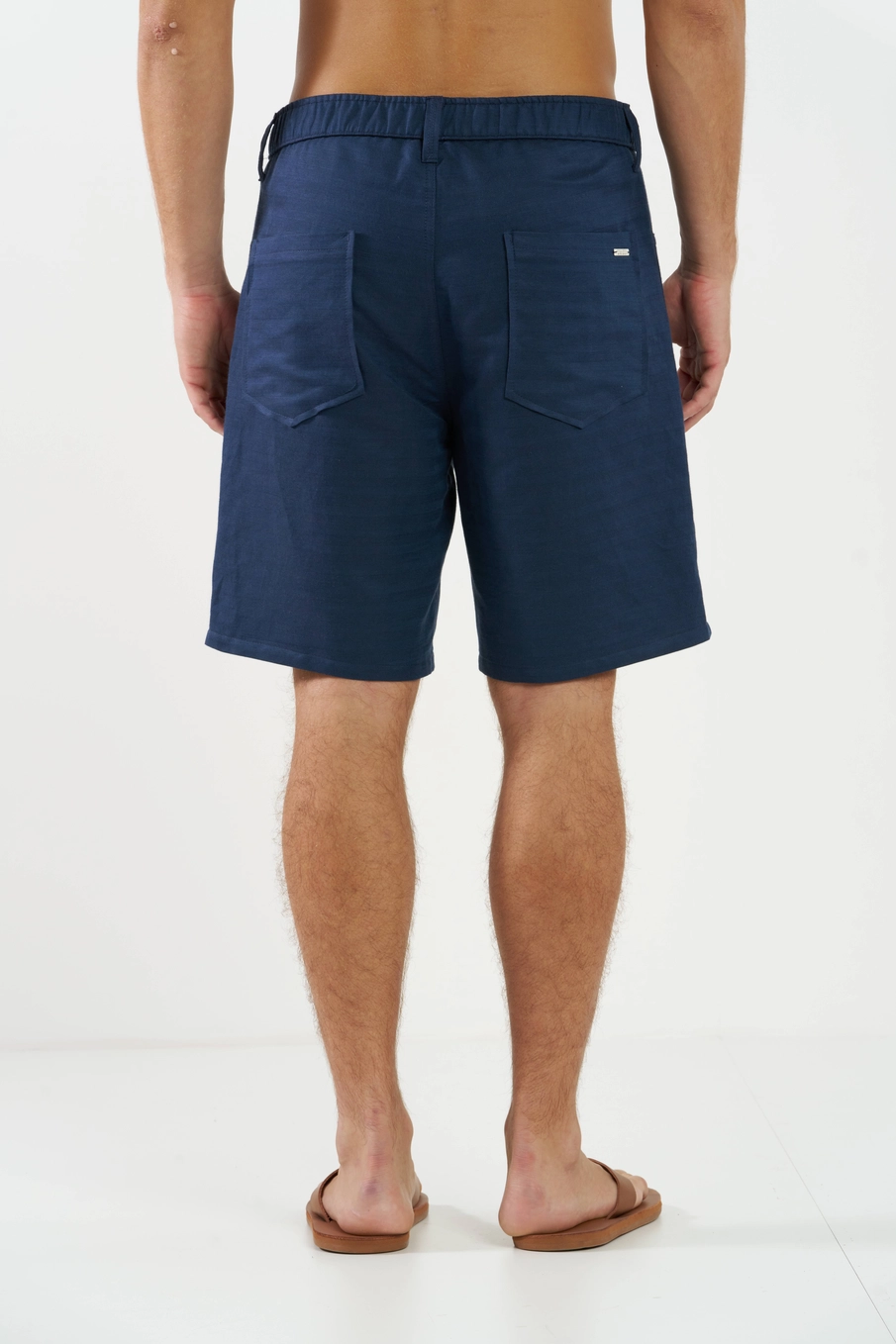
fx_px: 4705
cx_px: 448
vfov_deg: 16.3
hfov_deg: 10.9
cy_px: 672
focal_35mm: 126
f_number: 11
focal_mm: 126
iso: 400
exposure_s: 1/125
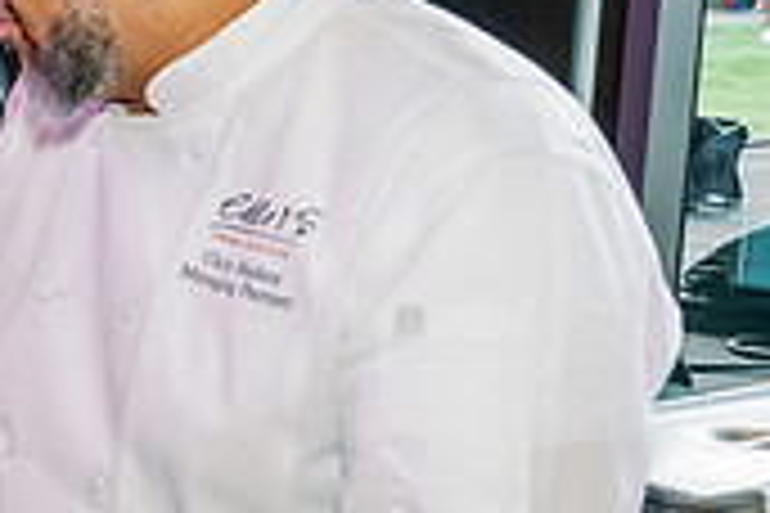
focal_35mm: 89
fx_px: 1903
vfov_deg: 15.3
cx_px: -374
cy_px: 364
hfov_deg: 19.9
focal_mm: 24
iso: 2000
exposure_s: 1/100
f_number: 6.3
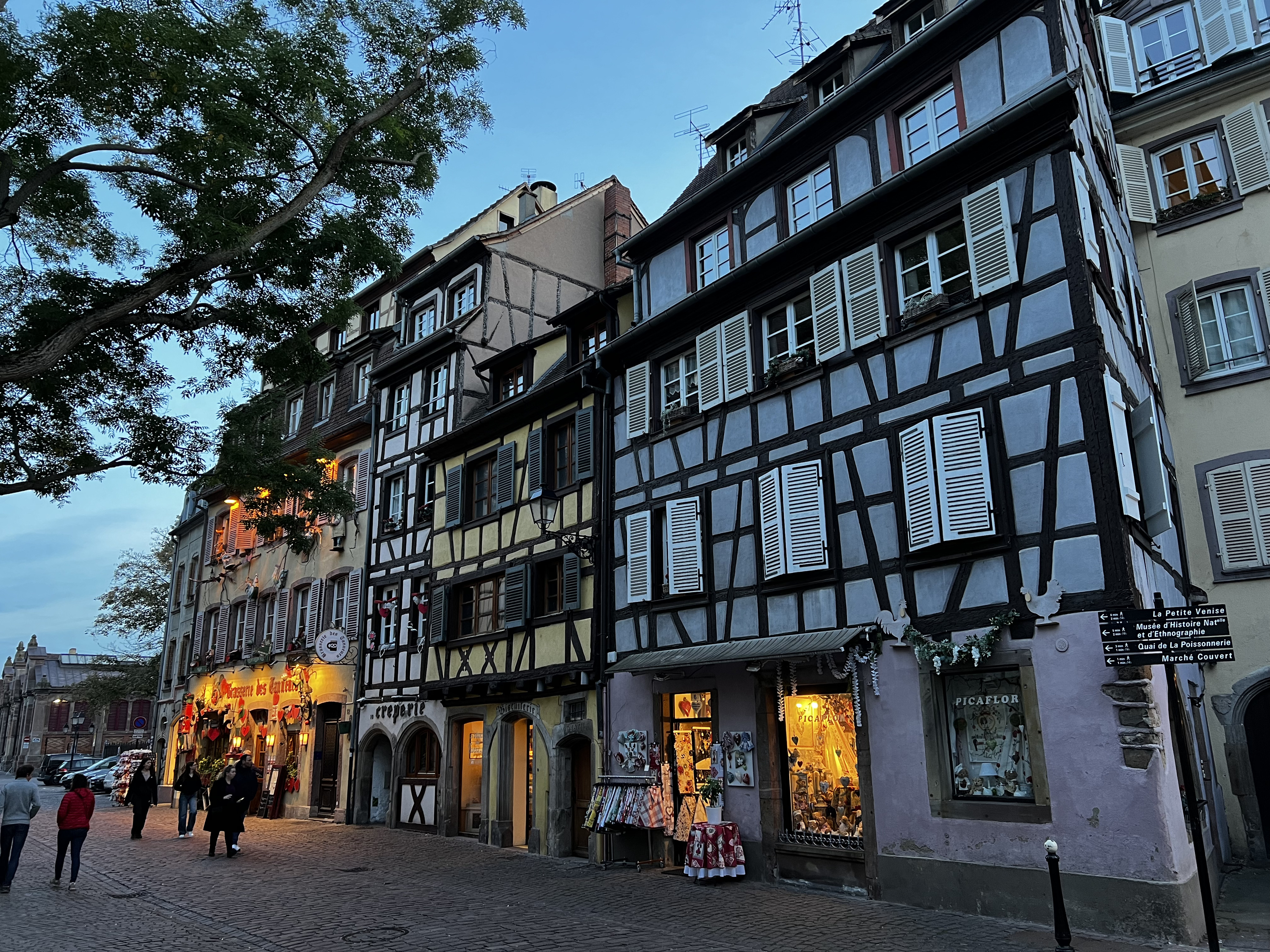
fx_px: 954
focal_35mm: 26
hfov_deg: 67.3
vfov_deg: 53.1
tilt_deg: +15.7
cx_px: 635
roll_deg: +1.2
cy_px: 476
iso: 200
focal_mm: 5.7
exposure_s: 1/50
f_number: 1.5
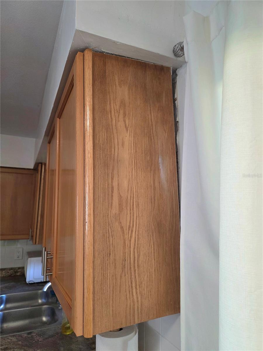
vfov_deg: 73.9
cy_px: 176
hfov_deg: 58.9
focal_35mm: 23
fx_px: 233
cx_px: 132
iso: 200
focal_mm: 6.3
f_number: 1.7
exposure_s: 1/120
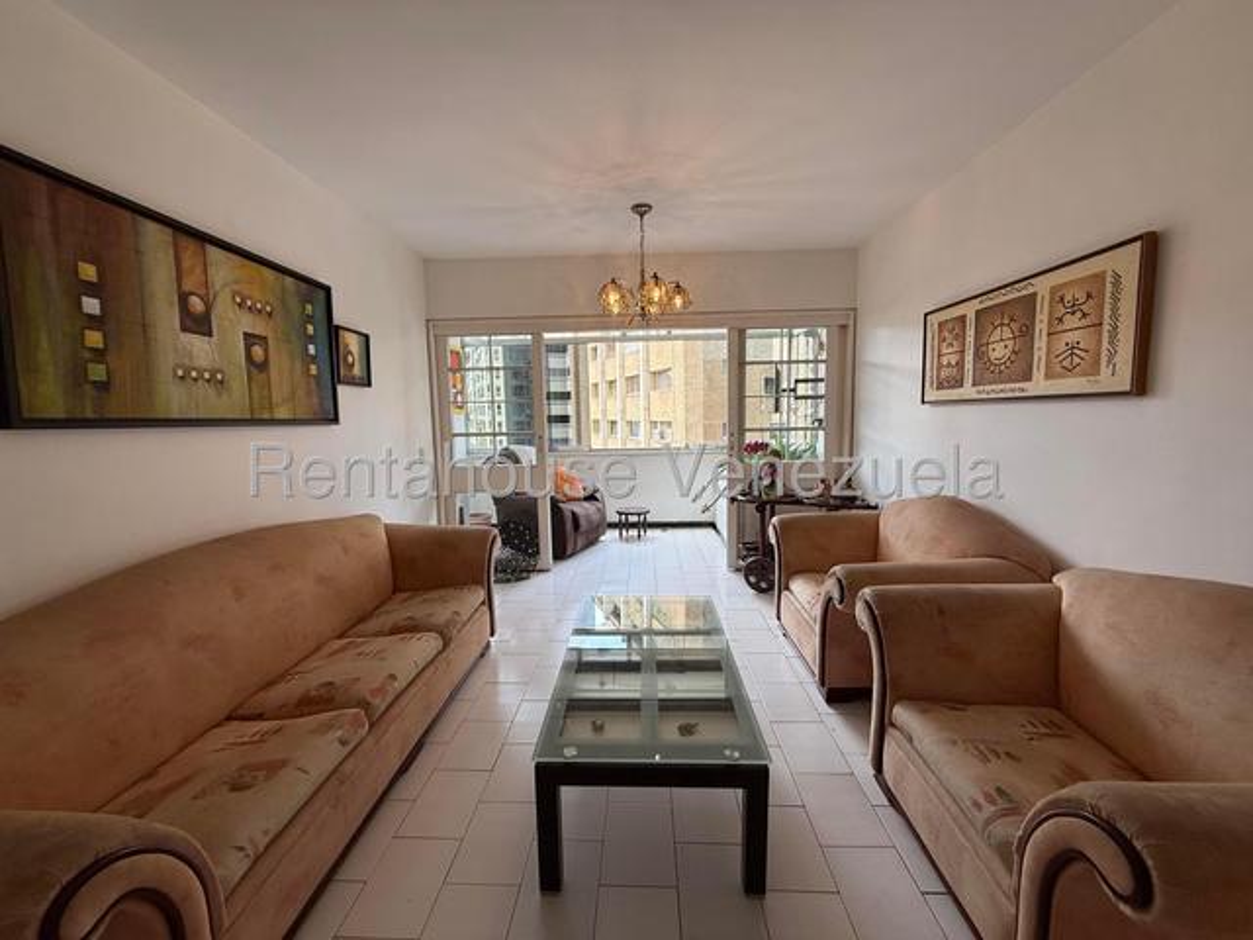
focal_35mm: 14
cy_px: 470
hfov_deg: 102.1
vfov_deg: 85.7
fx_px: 507
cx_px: 626
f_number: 2.2
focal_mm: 2.22
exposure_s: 1/165
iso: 50
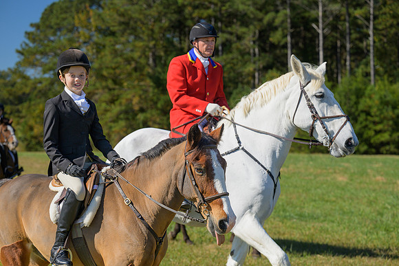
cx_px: 200
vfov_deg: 19.5
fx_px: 776
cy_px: 133
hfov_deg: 28.8
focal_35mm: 70
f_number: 4
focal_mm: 70
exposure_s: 1/1000
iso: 200
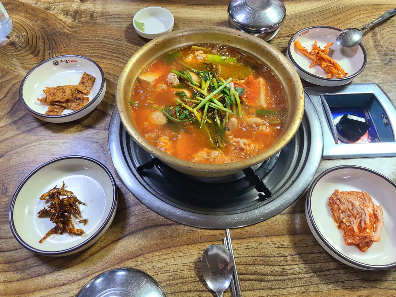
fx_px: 297
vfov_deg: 53.1
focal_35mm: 26
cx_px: 198
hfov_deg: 67.3
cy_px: 148
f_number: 1.8
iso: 160
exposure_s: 1/60
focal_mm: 5.4
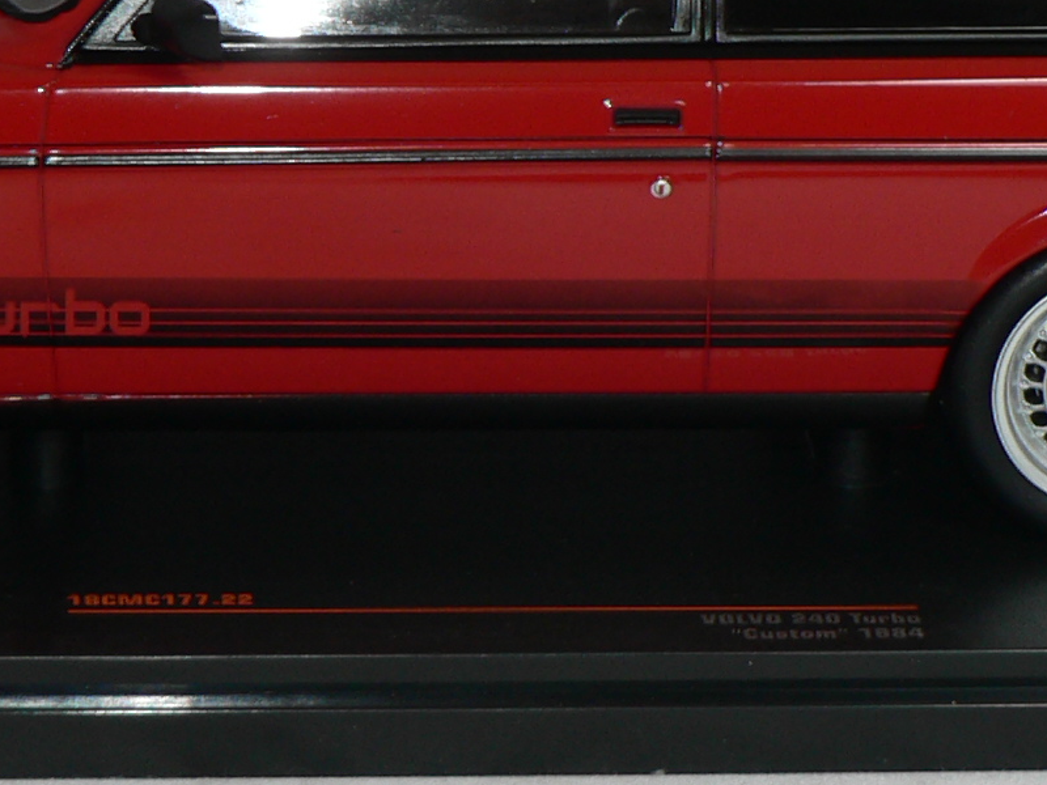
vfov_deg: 8.4
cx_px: 457
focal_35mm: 176
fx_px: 5323
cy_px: 144
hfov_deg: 11.2
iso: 80
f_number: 2.8
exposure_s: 1/60
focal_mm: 9.2
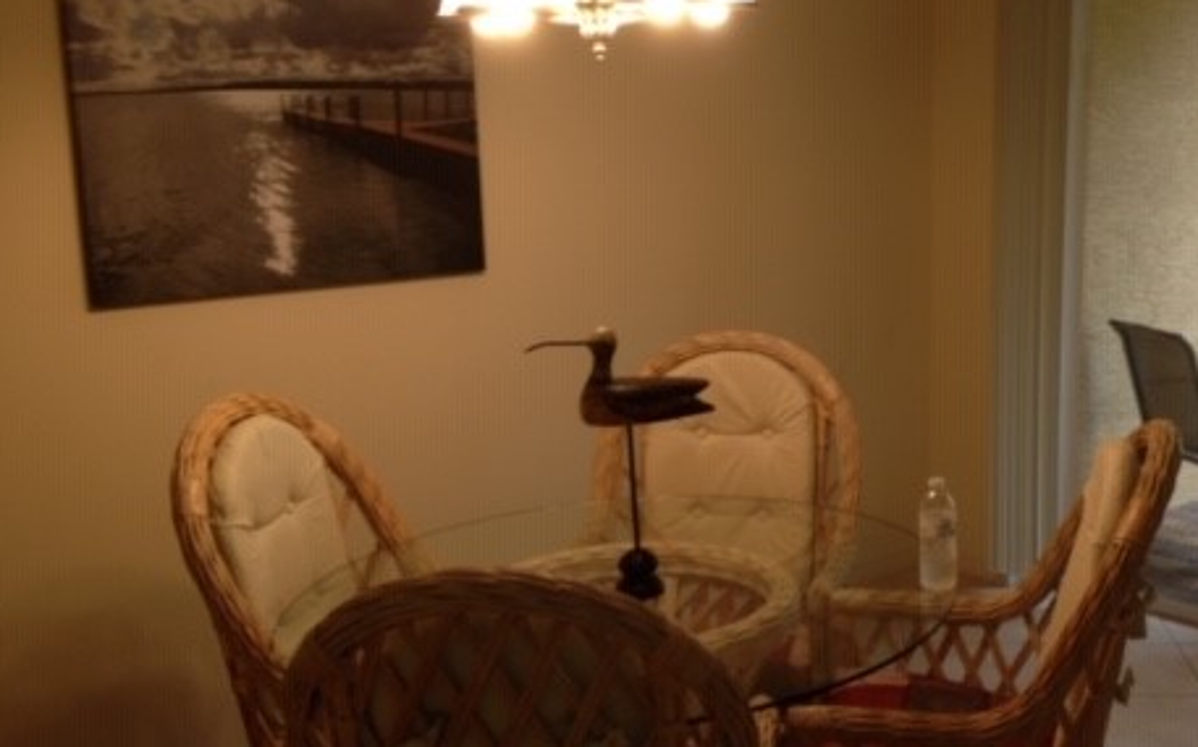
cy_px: 456
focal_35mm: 52
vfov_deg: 24.8
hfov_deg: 38.5
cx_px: 784
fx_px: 1697
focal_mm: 4.28
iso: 50
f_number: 2.4
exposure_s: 1/27
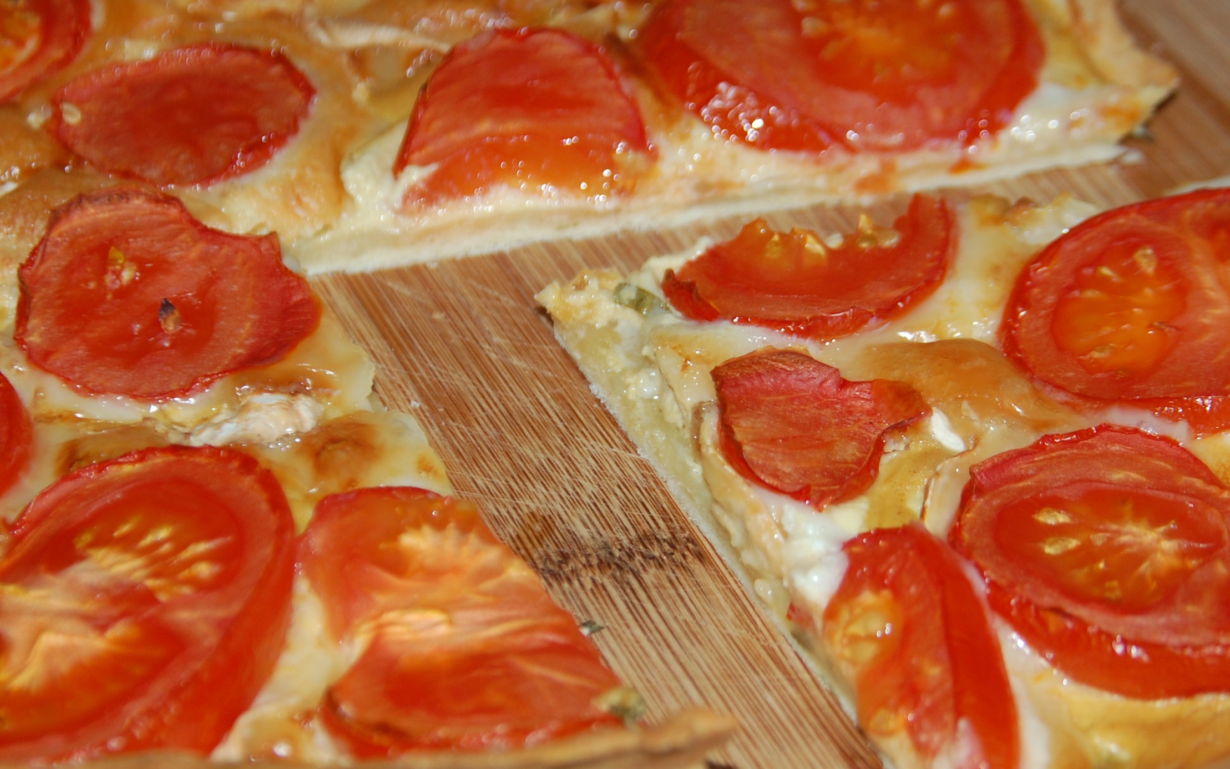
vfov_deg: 9.7
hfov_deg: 15.5
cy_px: 424
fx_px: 4515
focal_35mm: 135
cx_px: 589
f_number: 5.3
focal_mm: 65
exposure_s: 1/60
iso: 400
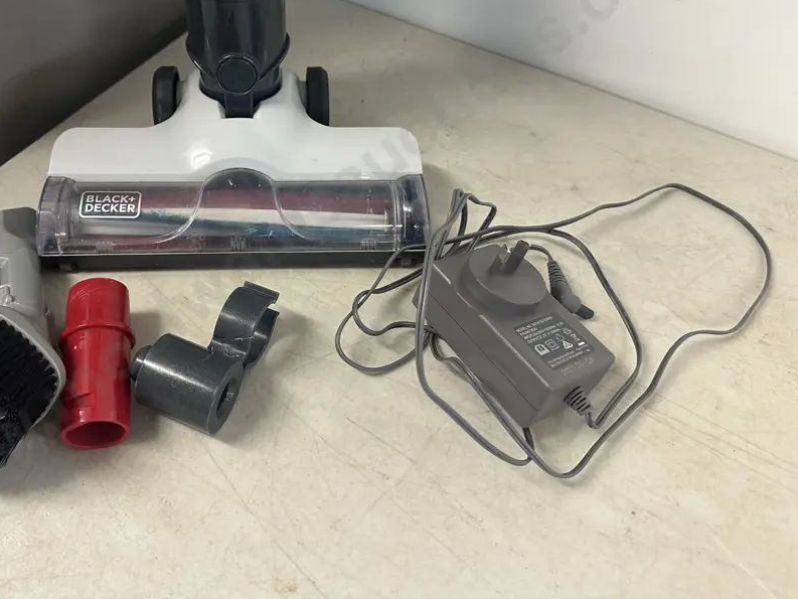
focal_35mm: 31
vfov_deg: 45.0
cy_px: 215
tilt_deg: -46.3
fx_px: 715
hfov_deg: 57.8
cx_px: 311
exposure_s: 1/50
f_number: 1.78
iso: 250
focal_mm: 6.86
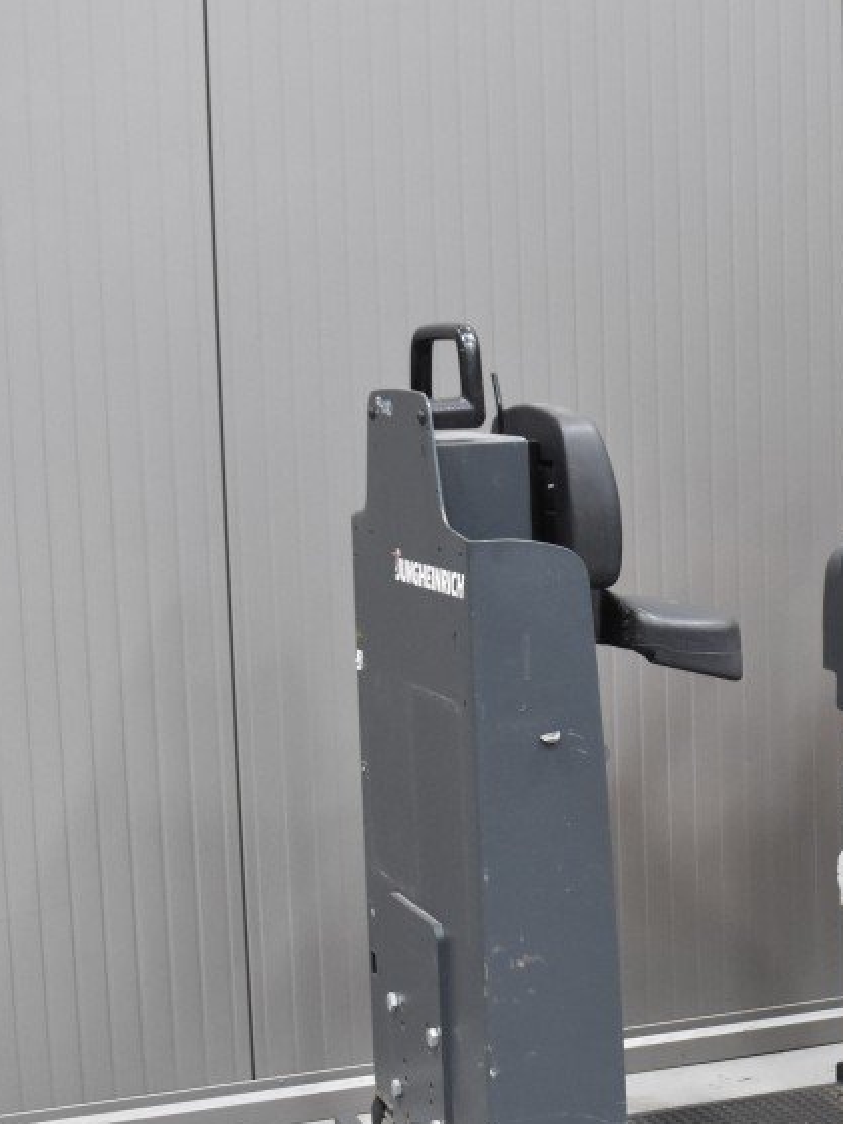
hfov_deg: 20.1
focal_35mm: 71
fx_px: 2306
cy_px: 684
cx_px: 837
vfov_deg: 27.3
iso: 1600
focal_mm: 23
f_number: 5
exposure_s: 1/30
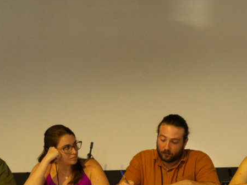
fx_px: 642
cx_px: 245
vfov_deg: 16.1
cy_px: 190
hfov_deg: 21.1
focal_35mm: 90
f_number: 5.6
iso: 6400
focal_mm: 35
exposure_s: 1/80
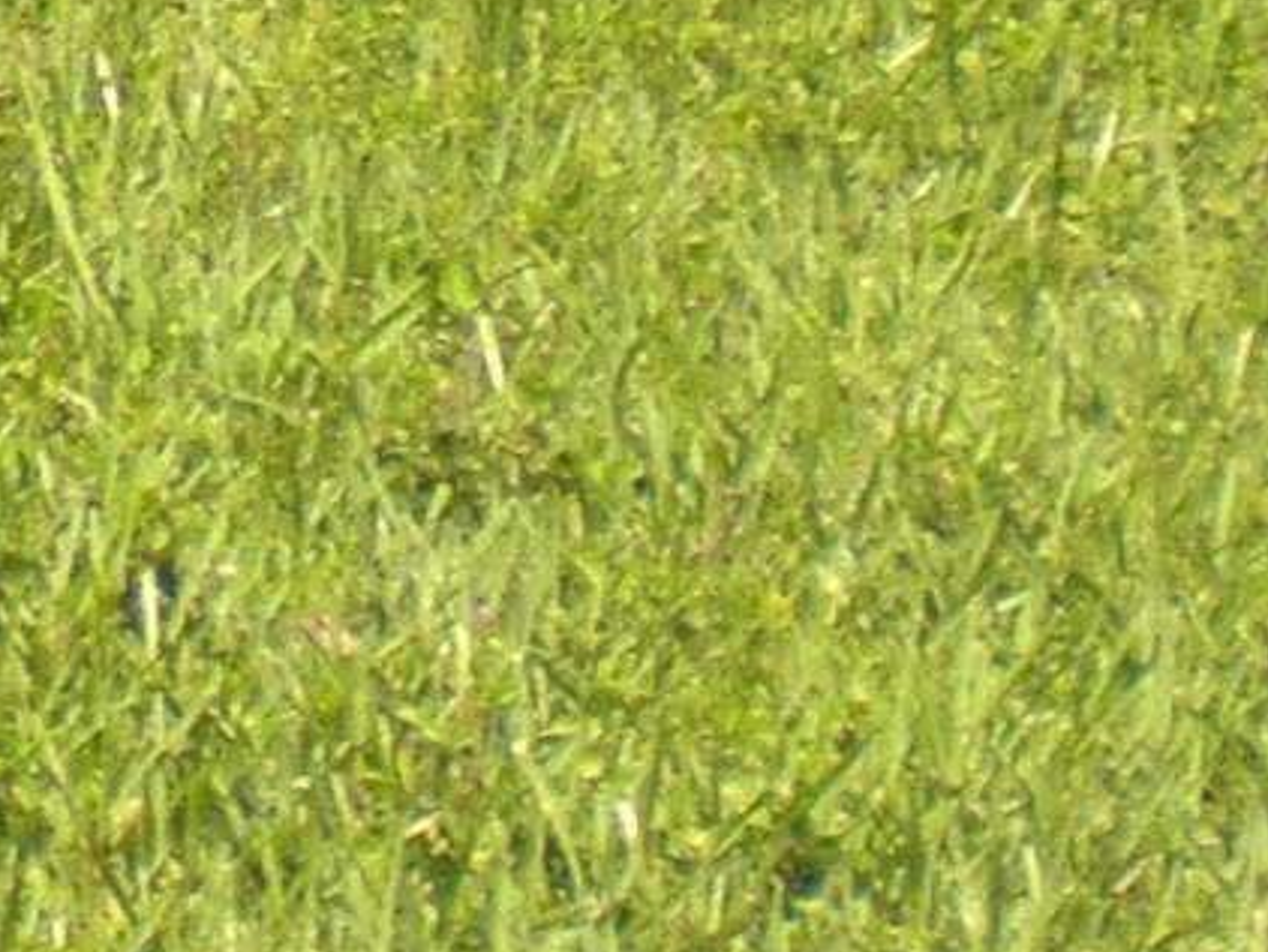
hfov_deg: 8.1
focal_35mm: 240
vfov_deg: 6.0
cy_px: -964
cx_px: -539
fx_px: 8796
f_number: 3.1
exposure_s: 1/500
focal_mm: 6.3
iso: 50
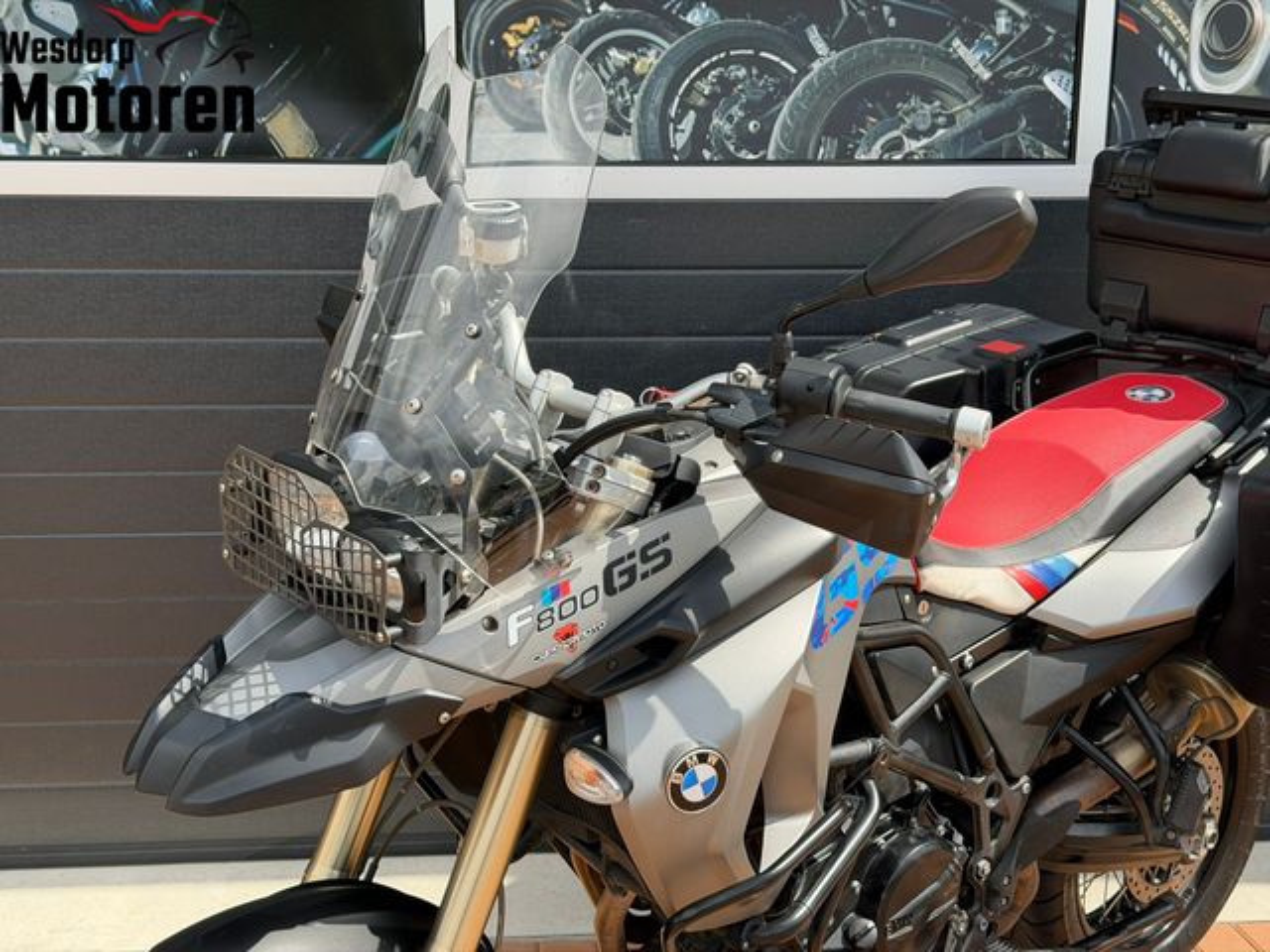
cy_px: 476
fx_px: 1761
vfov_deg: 30.3
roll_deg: -0.3
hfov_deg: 39.7
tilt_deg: -13.3
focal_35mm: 48
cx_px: 635
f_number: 1.78
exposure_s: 1/1642
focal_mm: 6.76
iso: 64
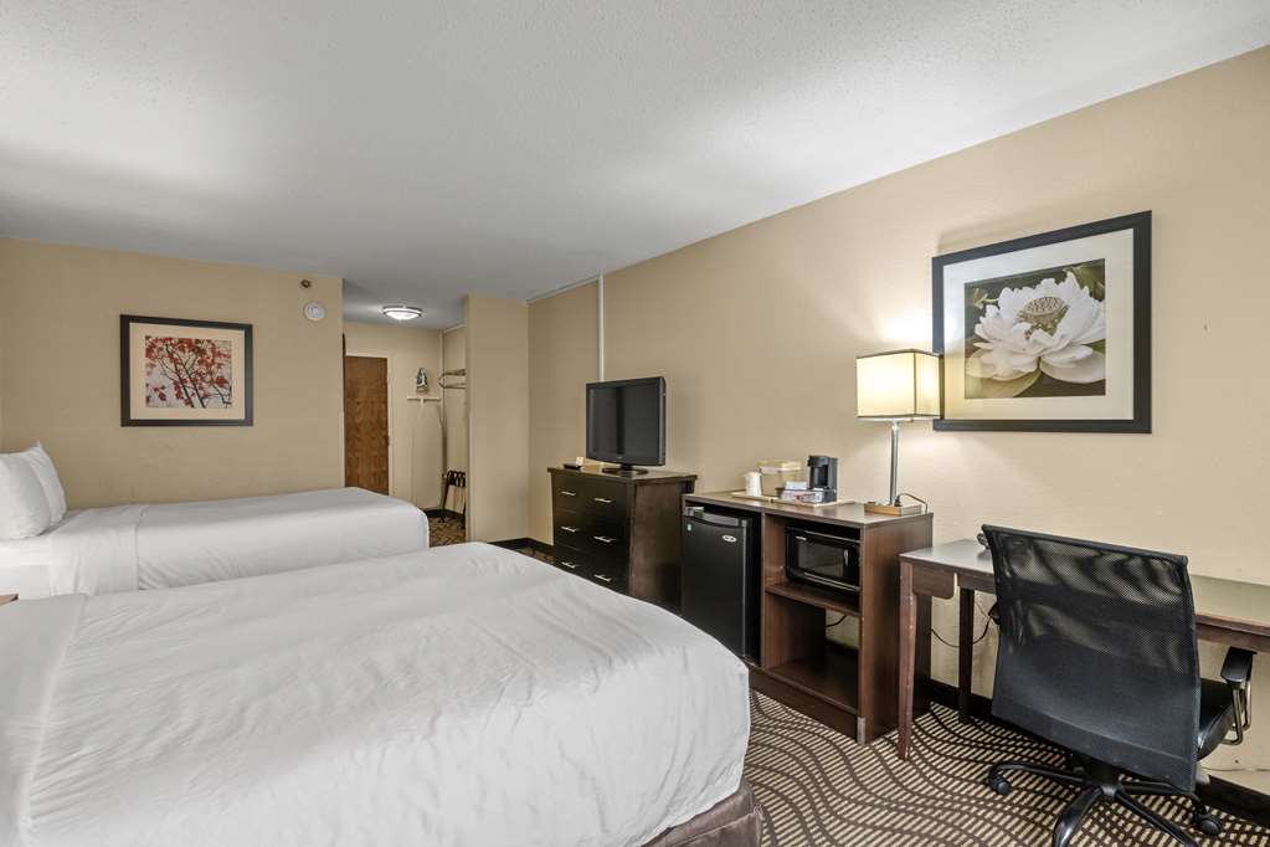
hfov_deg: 93.3
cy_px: 424
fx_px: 600
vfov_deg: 70.4
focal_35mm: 17
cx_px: 635
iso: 640
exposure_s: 1/15
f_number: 8
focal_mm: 17
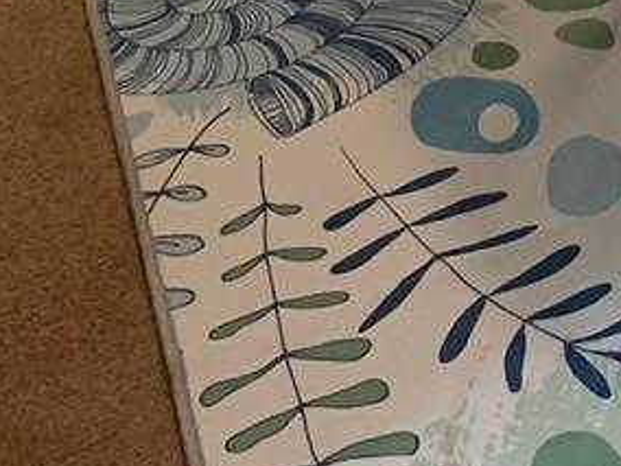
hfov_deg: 16.9
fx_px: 1973
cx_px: 802
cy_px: -674
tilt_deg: -19.9
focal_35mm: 110
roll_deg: -1.3
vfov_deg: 11.2
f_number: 1.8
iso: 320
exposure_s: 1/30
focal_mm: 4.25
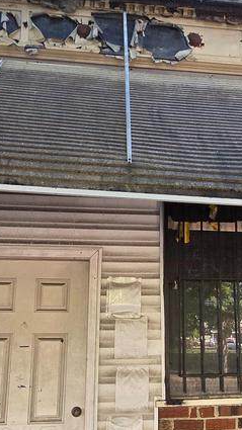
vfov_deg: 55.0
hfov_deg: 32.4
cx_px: 169
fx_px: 411
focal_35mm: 36
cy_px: 252
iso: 100
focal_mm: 2.2
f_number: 2.2
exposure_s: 1/120
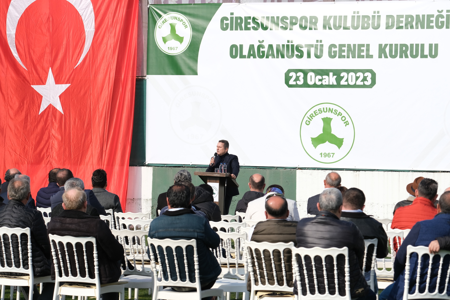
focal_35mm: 150
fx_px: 1875
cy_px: 150
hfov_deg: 13.7
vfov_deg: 9.1
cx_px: 225
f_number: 8
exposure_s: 1/640
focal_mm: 100
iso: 320
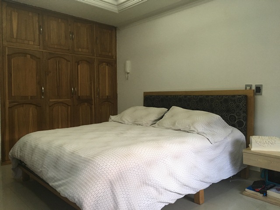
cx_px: 140
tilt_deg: -5.1
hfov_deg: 61.7
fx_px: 235
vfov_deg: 48.2
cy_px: 105
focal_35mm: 29
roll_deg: +0.2
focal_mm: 4.15
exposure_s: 1/30
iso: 125
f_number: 2.2
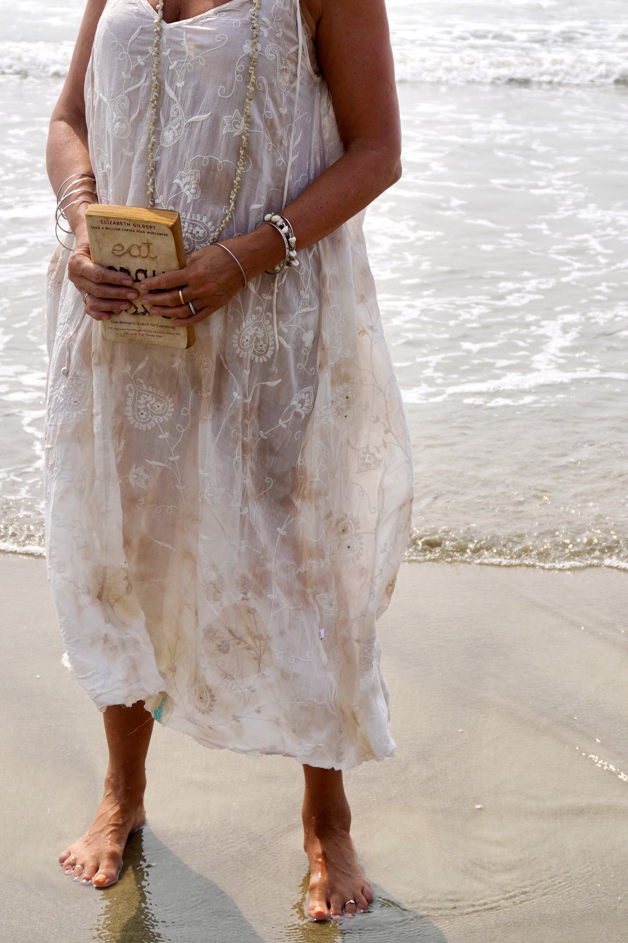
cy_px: 356
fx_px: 1879
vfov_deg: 28.0
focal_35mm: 72
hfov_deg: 19.0
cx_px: 252
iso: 100
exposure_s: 1/1000
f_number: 5.6
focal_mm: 29
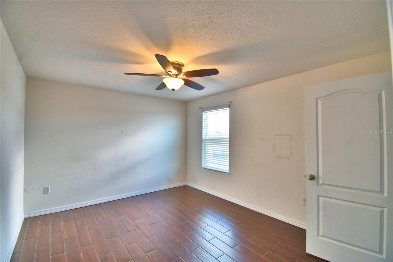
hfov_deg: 100.4
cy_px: 131
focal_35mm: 15
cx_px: 196
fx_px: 164
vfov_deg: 77.3
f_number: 4.5
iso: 400
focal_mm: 10
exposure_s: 1/80
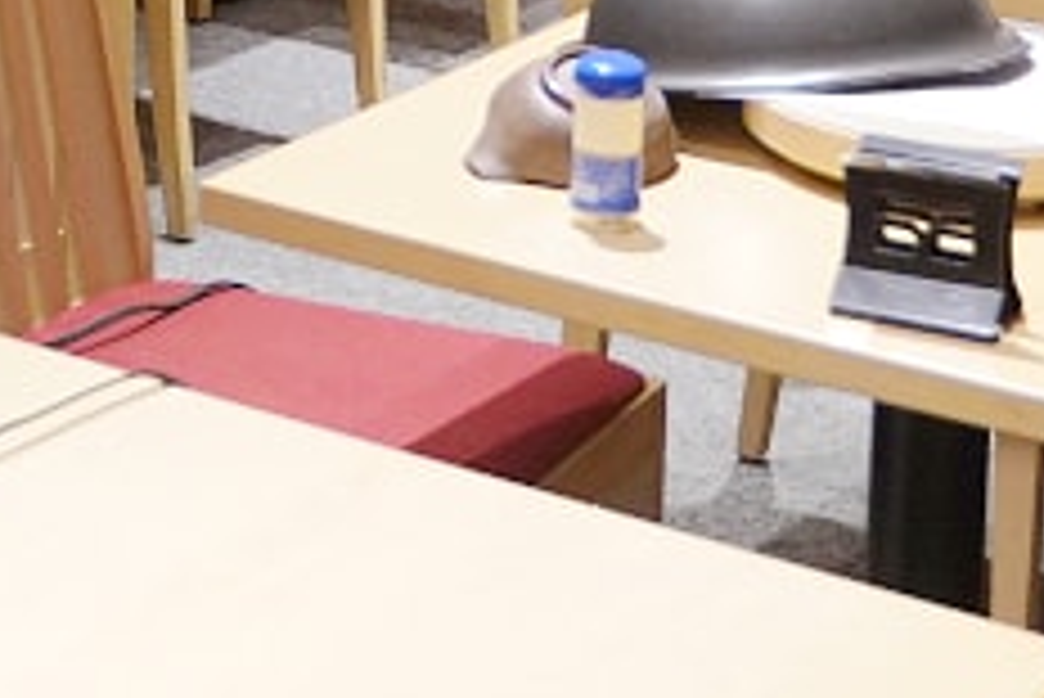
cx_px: -230
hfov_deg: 13.3
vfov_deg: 8.5
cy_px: -847
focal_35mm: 150
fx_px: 4353
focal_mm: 29
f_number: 2.8
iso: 3200
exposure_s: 1/160
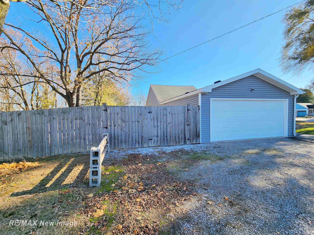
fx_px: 118
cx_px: 157
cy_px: 118
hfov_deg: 106.2
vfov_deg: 89.9
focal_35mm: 13
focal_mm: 2.2
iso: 50
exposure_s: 1/673
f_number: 2.2
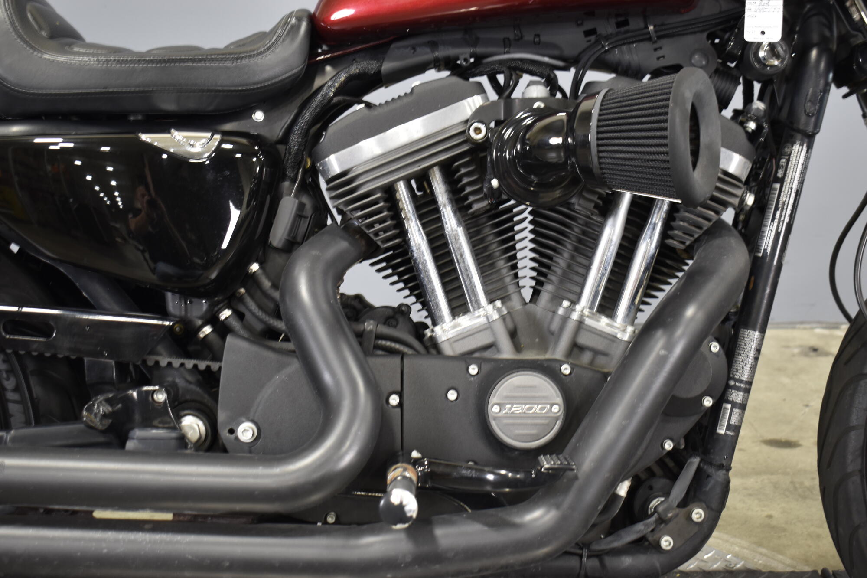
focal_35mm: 51
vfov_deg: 26.5
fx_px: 1228
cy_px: 289
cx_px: 434
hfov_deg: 38.9
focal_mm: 34
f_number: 4.5
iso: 400
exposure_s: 1/8
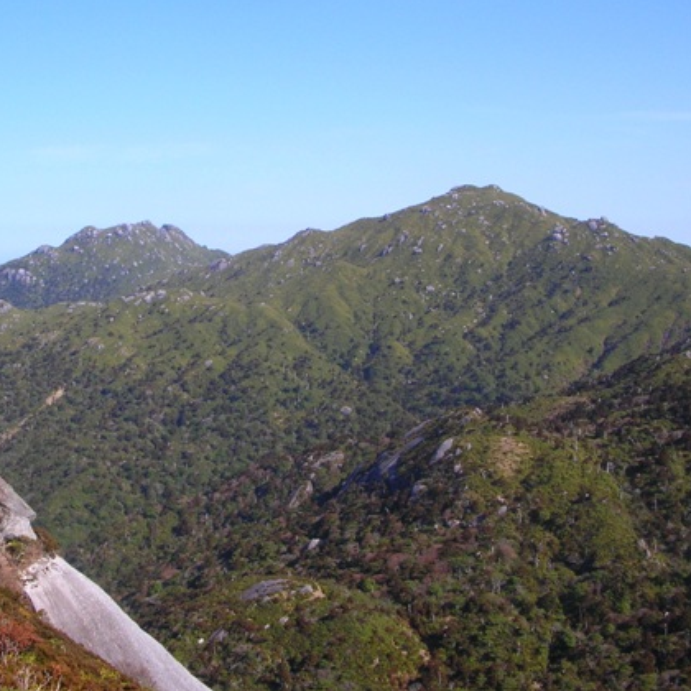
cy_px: 341
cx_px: 275
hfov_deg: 39.8
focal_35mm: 42
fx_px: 949
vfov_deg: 40.0
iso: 50
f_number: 5.6
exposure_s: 1/248
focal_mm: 5.8
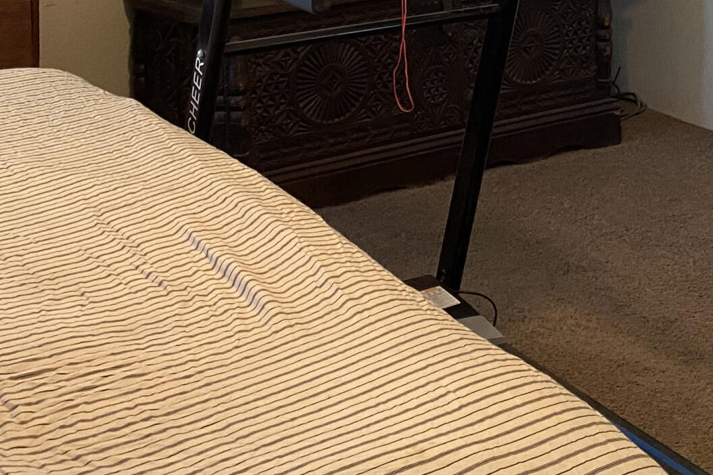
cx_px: 549
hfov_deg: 25.9
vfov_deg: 16.3
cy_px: -212
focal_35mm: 77
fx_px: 1524
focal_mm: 4.25
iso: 320
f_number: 1.8
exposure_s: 1/60
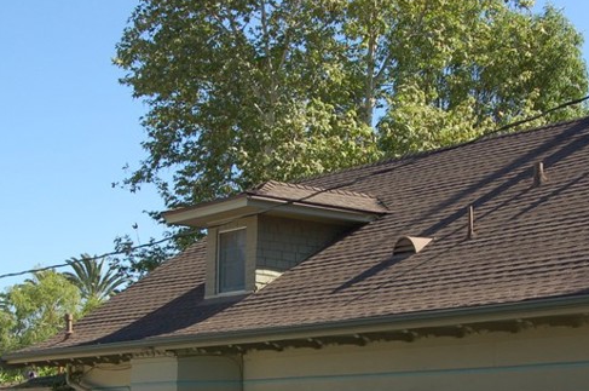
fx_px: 1339
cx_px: 343
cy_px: 304
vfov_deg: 16.5
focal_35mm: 82
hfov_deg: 24.8
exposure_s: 1/500
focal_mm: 26
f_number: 5.6
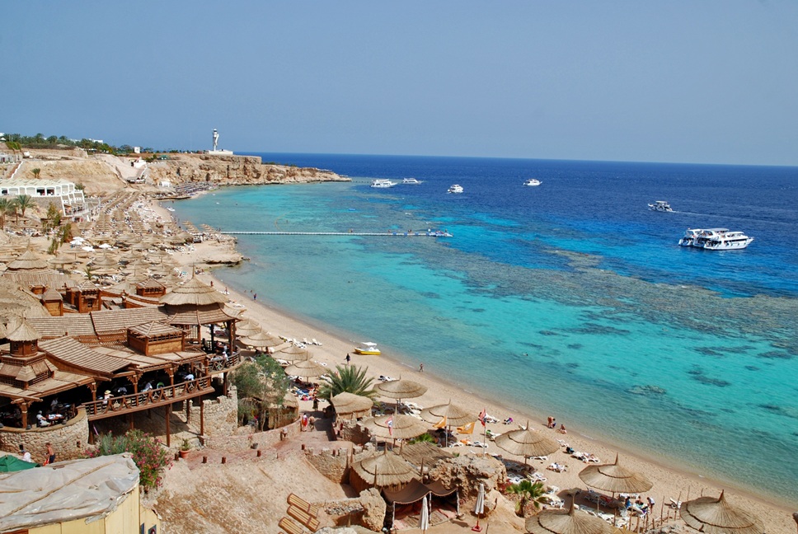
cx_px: 399
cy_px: 267
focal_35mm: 33
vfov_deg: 40.1
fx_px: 732
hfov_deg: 57.2
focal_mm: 22
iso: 100
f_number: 8
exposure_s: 1/250
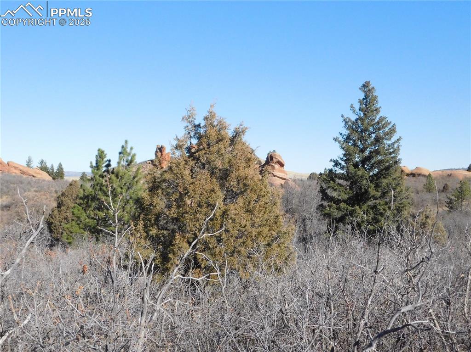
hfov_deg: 42.1
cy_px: 176
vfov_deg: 32.2
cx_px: 236
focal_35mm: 45
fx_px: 612
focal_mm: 8
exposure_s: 1/1500
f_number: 7.4
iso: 800
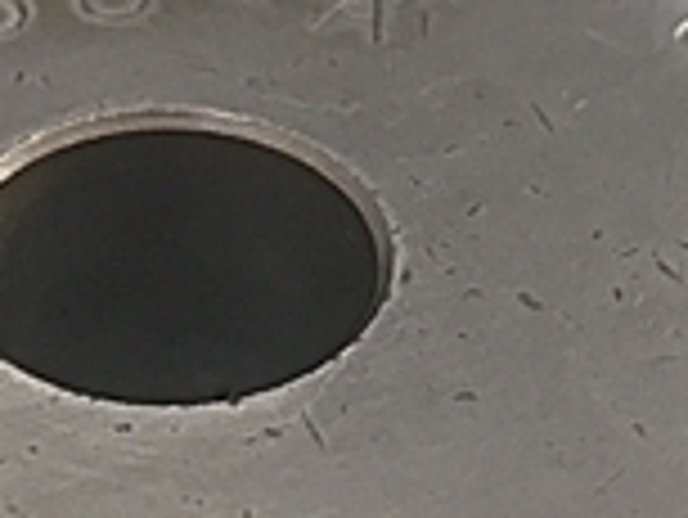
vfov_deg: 12.6
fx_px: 2327
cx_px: 99
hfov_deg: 16.6
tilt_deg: -46.0
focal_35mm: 117
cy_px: 482
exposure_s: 1/17
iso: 40
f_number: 1.8
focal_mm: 3.99
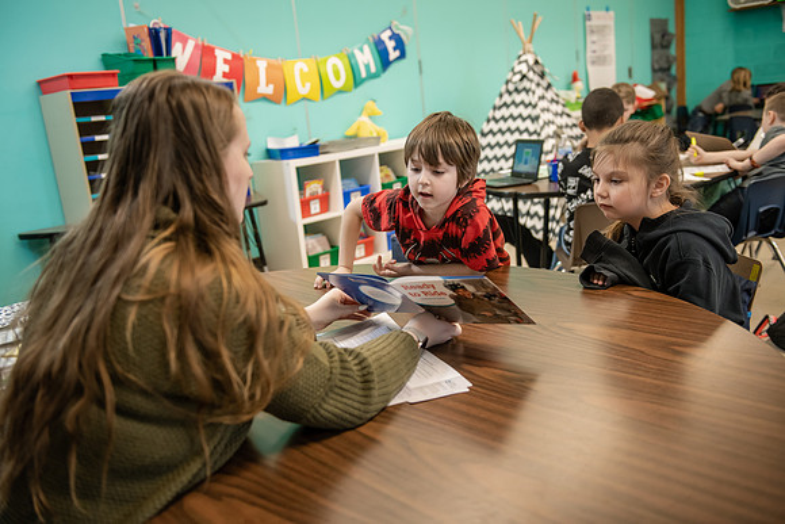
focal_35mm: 35
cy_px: 262
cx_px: 392
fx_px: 763
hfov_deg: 54.4
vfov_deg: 37.9
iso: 1000
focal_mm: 35
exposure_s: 1/125
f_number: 3.2
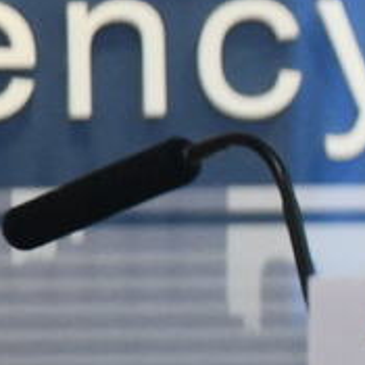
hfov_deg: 1.1
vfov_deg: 1.1
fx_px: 19111
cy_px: 60
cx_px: 1556
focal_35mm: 1602
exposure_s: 1/125
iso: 1800
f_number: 5.6
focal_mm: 220
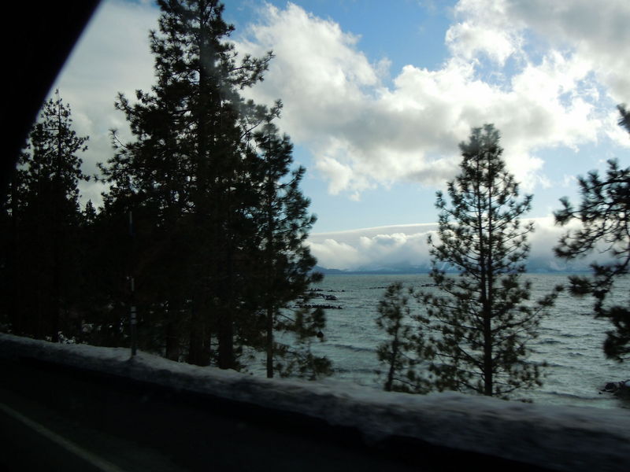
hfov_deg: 60.0
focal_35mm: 30
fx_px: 546
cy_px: 236
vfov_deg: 46.8
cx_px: 315
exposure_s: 1/250
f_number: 7
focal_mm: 5.4
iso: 100
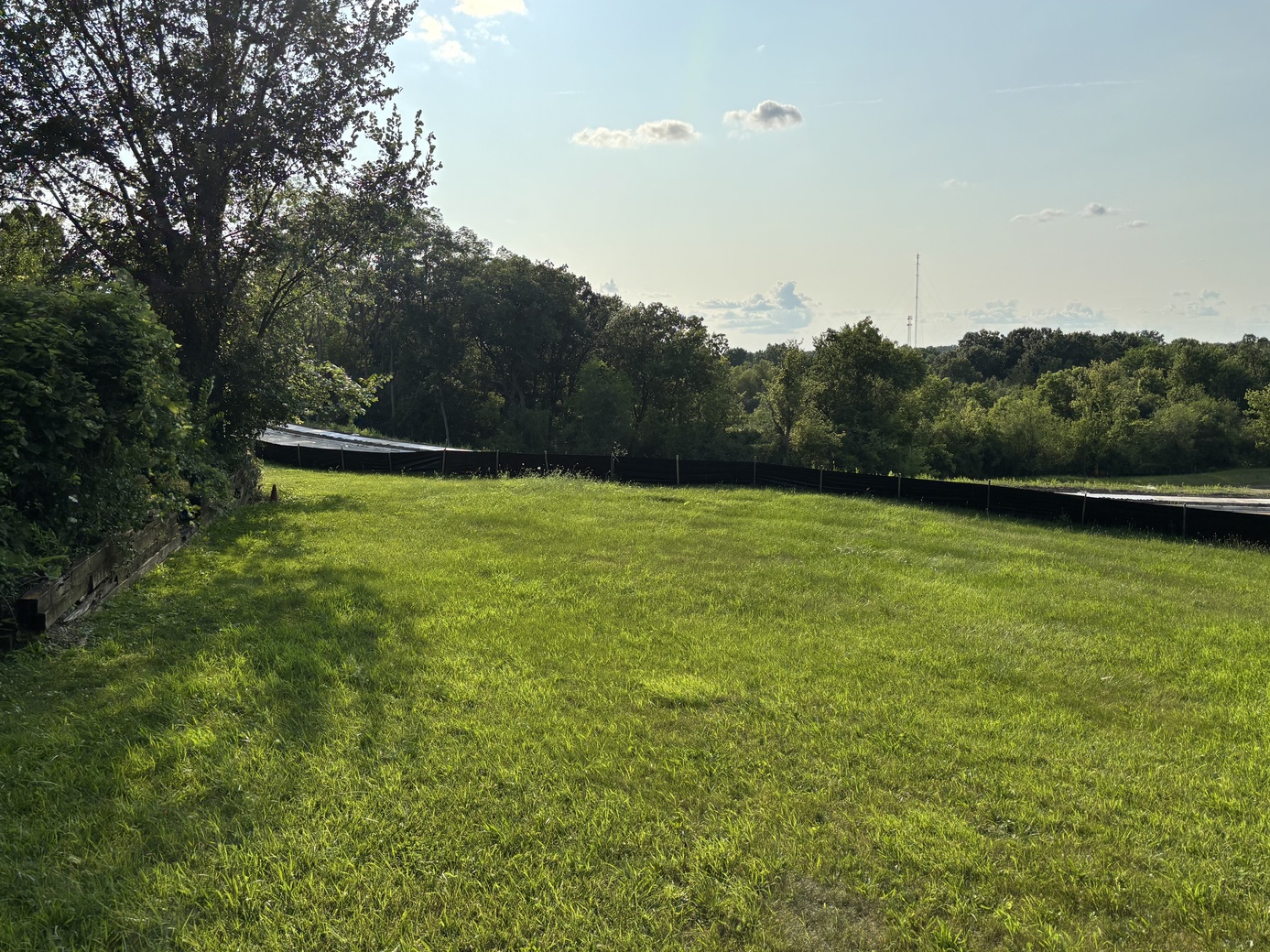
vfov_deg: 51.3
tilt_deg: -7.7
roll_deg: +0.3
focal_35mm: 27
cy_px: 484
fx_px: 990
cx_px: 645
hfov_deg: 65.3
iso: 50
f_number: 1.6
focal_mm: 5.96
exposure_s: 1/5618
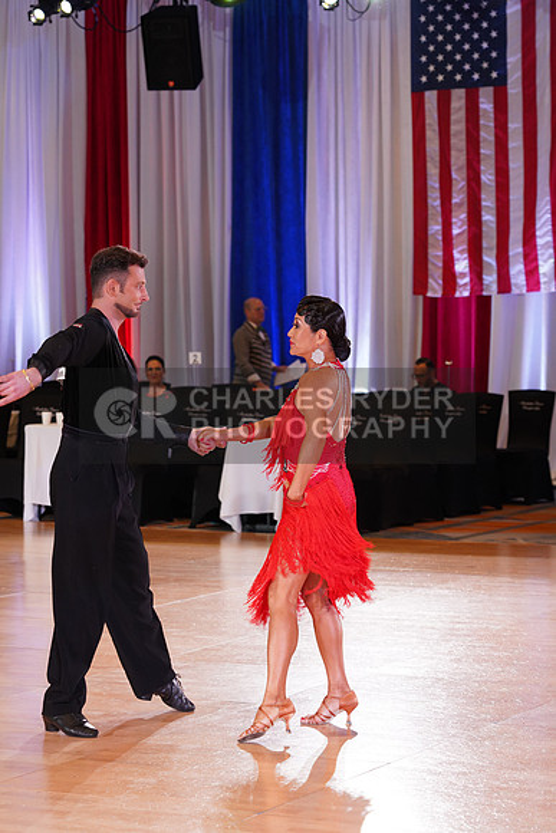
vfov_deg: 19.5
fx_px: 2431
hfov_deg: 13.0
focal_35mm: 105
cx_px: 278
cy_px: 416
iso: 1600
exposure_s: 1/160
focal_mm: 105
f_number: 5
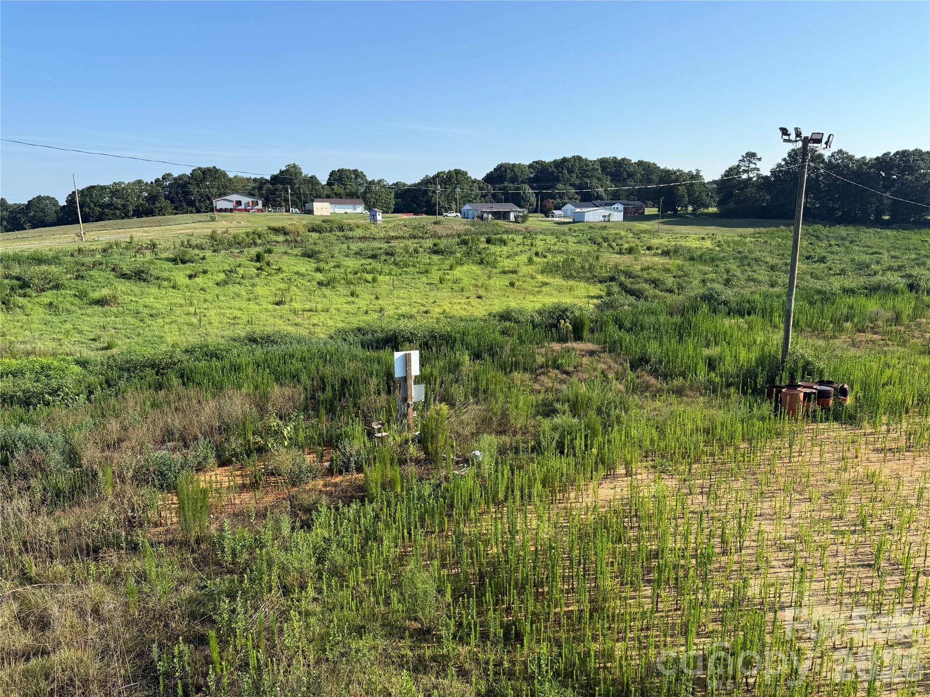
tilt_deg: -11.0
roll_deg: +1.7
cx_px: 465
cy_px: 348
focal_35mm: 24
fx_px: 645
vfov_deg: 56.8
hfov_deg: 71.6
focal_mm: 6.76
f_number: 1.78
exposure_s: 1/2907
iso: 80
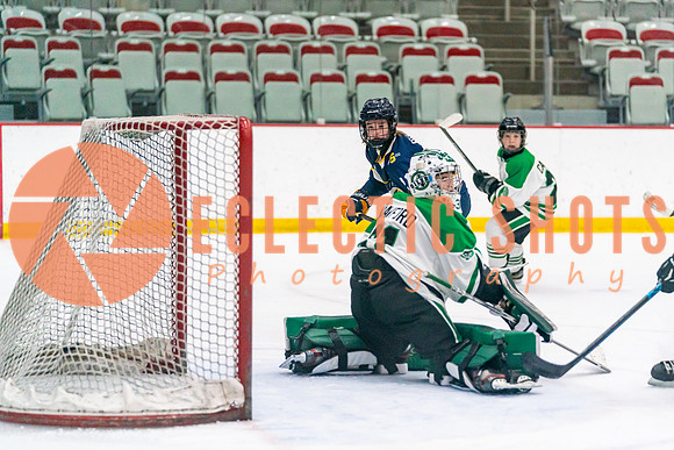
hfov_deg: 13.9
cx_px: 388
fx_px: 2756
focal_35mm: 147
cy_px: 259
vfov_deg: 9.3
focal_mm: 128
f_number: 2.8
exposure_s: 1/1600
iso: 4000
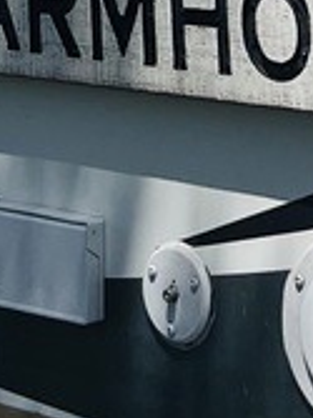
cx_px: 158
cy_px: -746
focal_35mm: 168
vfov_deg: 9.7
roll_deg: +0.4
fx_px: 2028
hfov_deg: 8.8
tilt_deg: +13.5
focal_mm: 5.7
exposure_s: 1/7463
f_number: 1.5
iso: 50
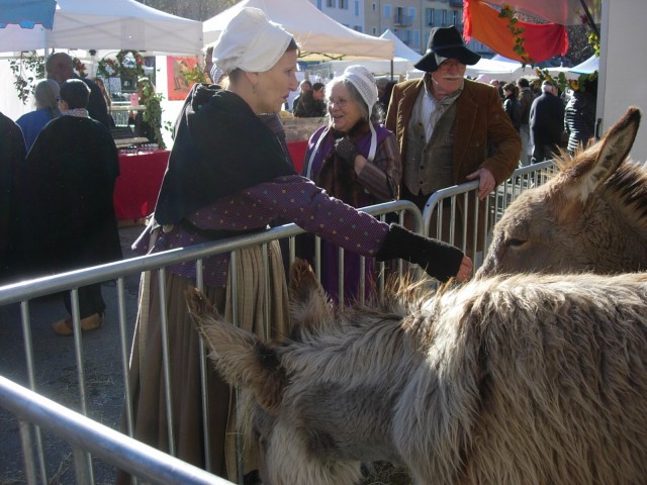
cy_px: 242
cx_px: 324
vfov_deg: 37.7
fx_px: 710
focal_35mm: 38
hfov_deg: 49.0
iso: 64
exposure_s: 1/645
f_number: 2.8
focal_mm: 7.8
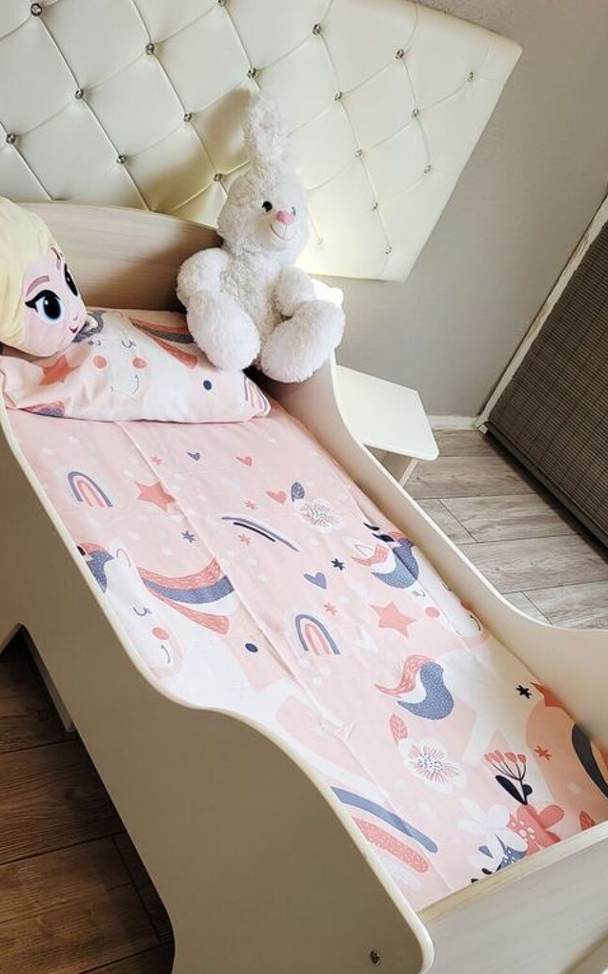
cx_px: 229
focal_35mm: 36
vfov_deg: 53.7
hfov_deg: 35.1
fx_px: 955
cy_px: 574
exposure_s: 1/50
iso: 250
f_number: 1.8
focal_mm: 5.4
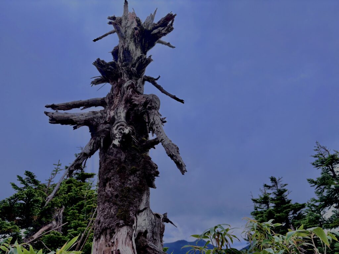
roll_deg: +5.4
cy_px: 127
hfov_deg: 67.3
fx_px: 255
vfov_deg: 53.1
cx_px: 170
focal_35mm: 26
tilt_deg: +30.9
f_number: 1.6
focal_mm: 5.96
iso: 50
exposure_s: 1/1484
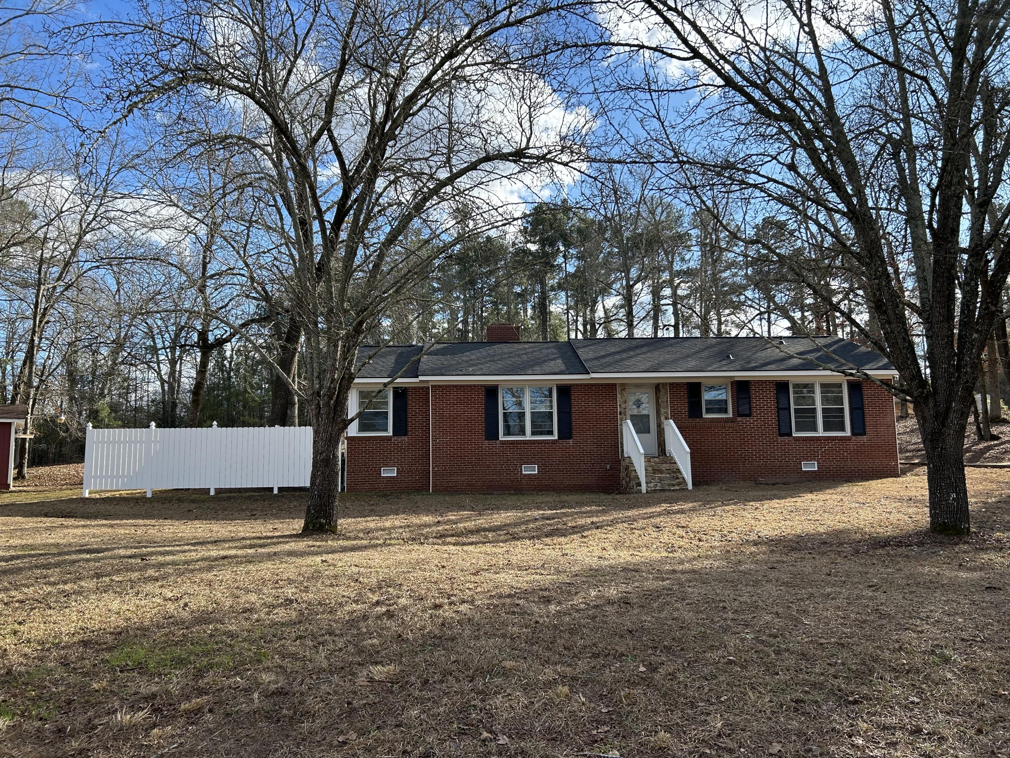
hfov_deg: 67.3
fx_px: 759
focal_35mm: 26
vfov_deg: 53.1
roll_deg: +0.8
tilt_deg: +7.0
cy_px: 379
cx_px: 505
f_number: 1.5
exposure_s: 1/1344
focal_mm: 5.7
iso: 50
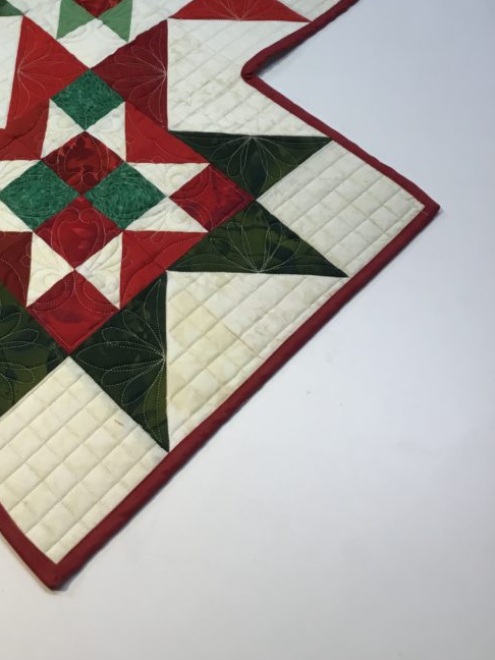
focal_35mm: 49
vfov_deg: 38.0
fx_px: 934
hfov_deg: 29.1
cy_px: 170
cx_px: 111
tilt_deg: -48.7
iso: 25
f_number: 2.4
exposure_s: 1/40
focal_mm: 3.3
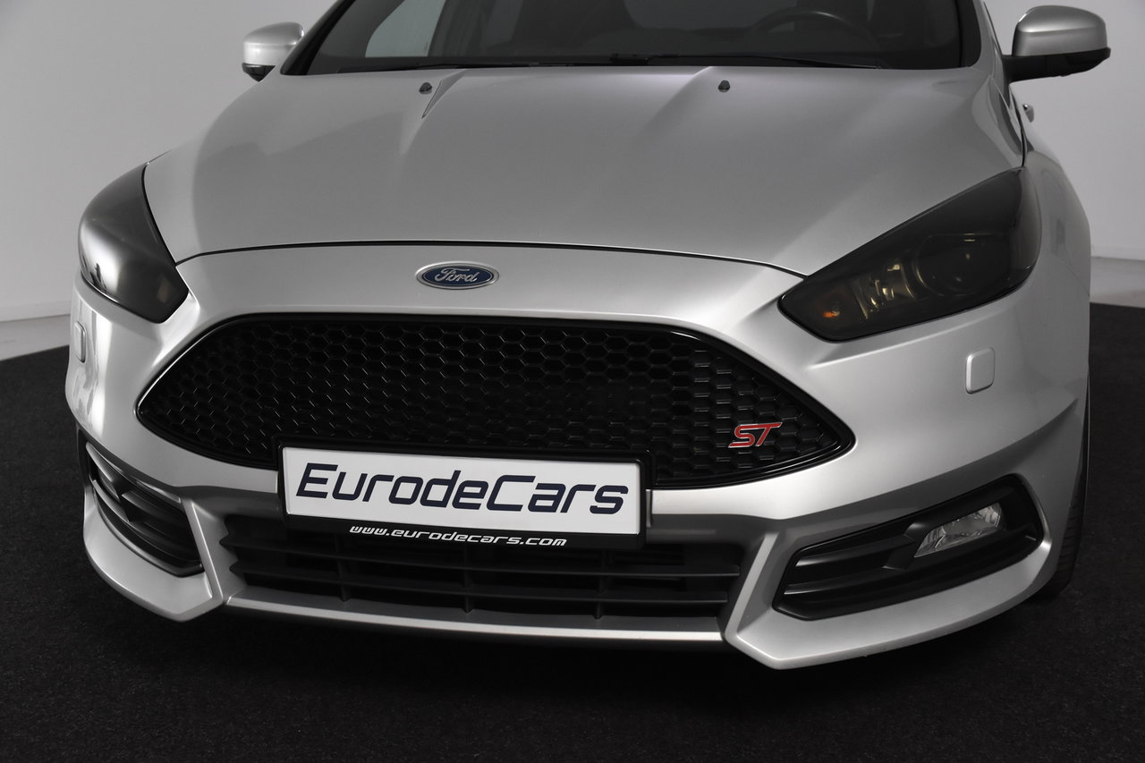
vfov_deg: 28.9
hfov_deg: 42.3
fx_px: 1479
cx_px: 572
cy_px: 382
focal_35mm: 46
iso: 1600
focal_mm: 31
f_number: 6.3
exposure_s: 1/160
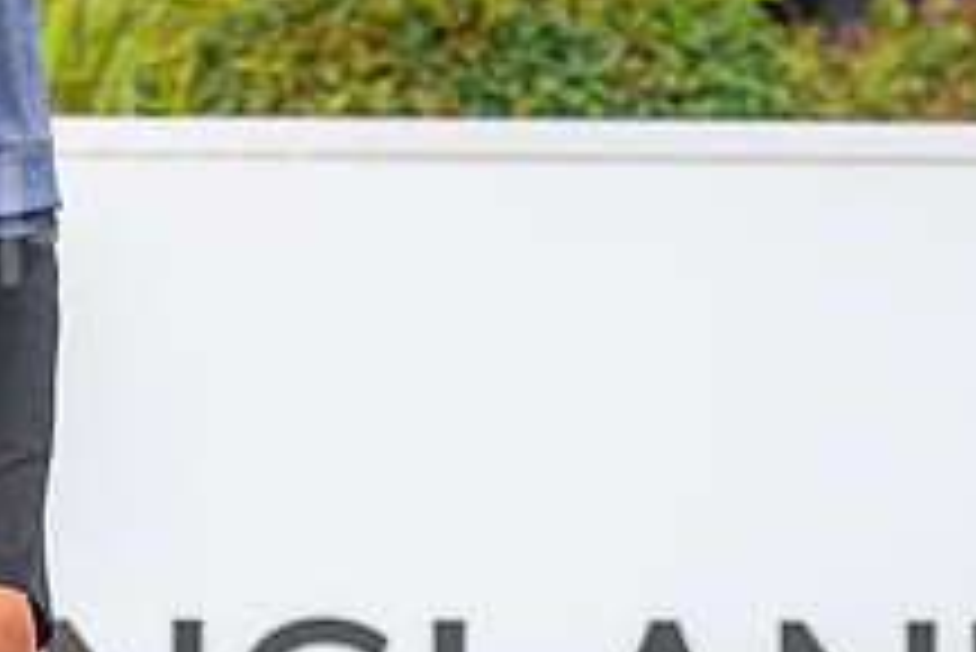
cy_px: -151
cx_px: -50
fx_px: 40557
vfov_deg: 0.9
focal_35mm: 1495
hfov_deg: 1.4
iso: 500
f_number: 4
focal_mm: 300
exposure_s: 1/5000
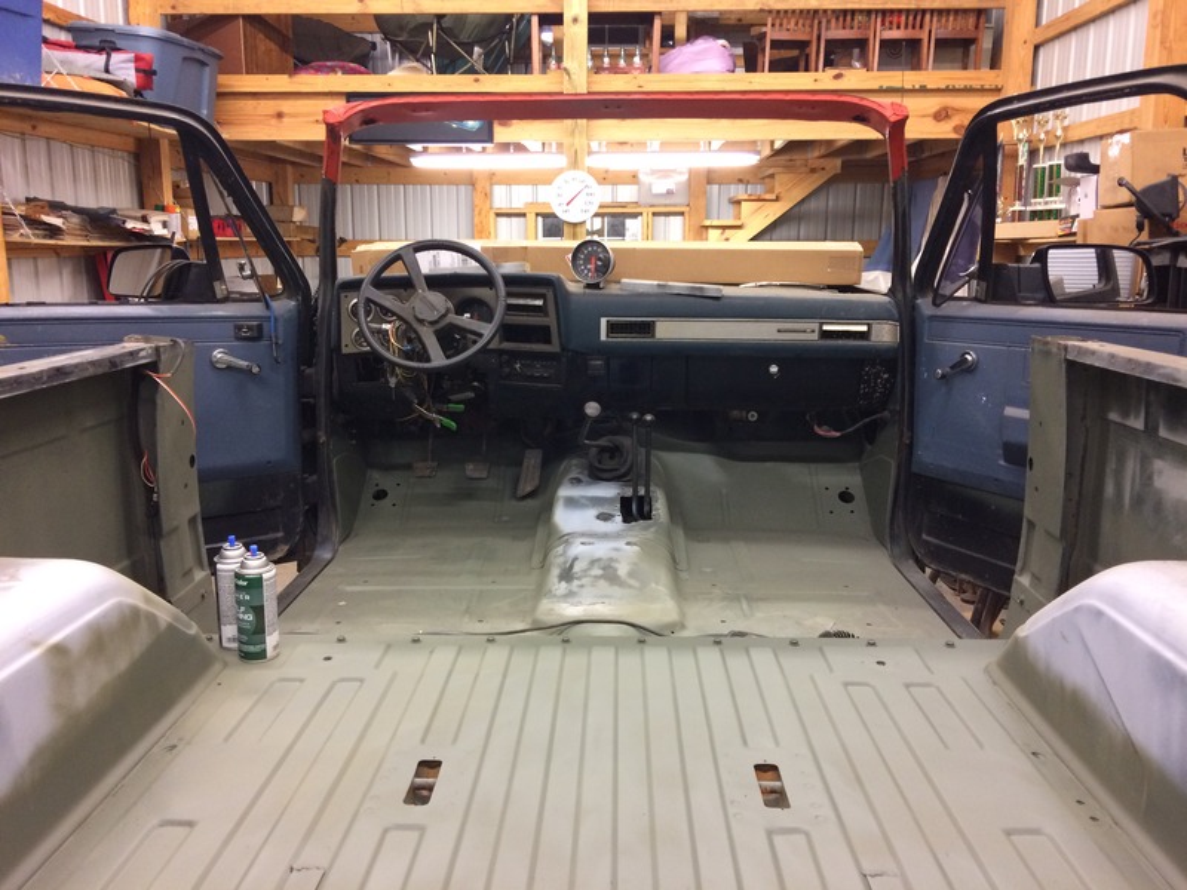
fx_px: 994
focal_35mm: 29
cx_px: 594
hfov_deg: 61.7
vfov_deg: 48.2
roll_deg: +0.0
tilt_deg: -11.9
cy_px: 445
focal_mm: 4.15
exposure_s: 1/30
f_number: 2.2
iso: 160
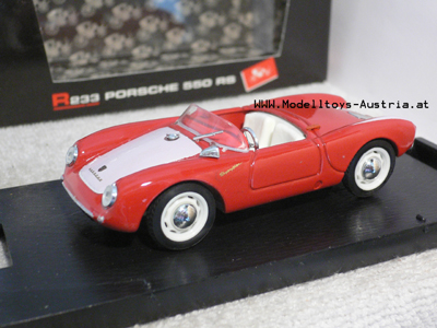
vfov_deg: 28.6
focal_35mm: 51
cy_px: 164
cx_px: 218
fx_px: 644
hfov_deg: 37.5
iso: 200
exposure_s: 1/13
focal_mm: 8.5
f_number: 3.4
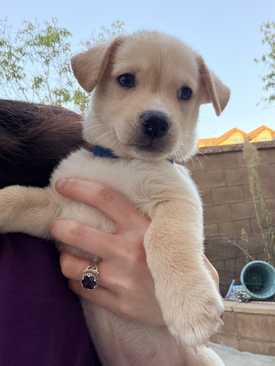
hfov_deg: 46.8
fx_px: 318
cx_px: 138
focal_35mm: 30
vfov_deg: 60.0
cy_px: 183
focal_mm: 2.71
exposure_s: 1/174
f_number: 1.9
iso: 80
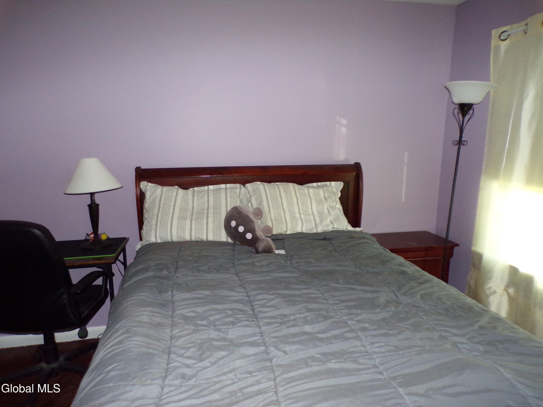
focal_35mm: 24
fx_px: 376
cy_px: 204
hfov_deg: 71.6
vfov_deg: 56.8
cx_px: 272
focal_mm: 4.3
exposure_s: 1/34
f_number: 3
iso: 320
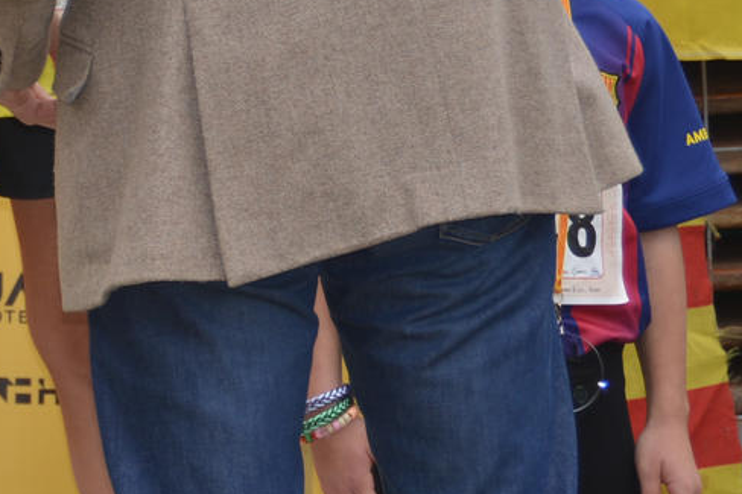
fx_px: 6222
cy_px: -335
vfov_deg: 4.5
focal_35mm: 302
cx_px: -777
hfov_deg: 6.6
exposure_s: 1/200
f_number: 4.8
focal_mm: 48
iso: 110
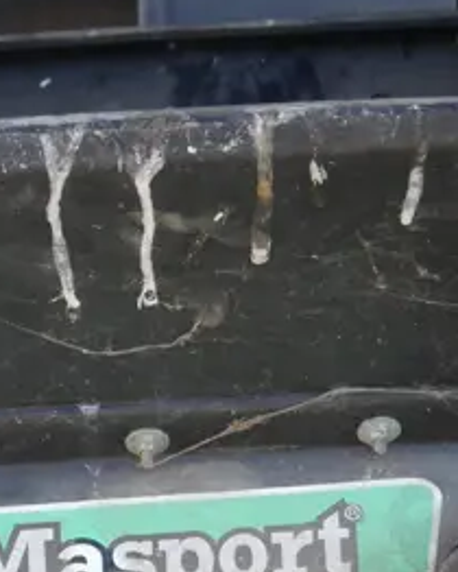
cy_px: 958
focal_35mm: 122
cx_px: 110
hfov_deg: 12.6
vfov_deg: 14.3
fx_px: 2065
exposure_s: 1/250
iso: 200
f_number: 3.6
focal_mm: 16
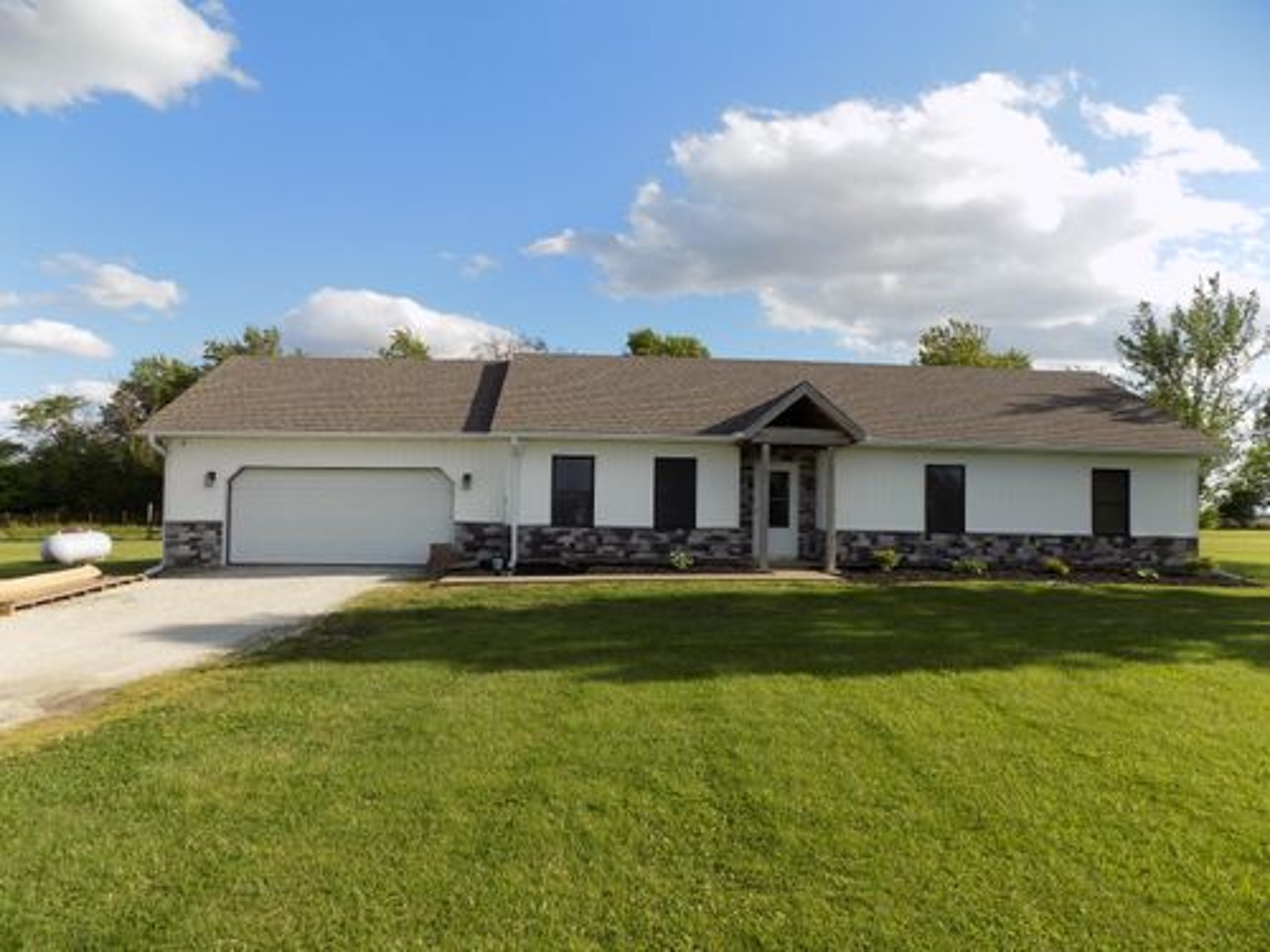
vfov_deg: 58.9
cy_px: 476
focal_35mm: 23
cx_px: 635
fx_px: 844
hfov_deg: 73.9
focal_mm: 4
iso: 80
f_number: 3.1
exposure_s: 1/800
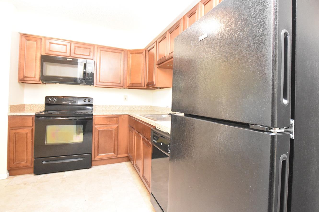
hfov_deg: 89.3
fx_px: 159
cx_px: 184
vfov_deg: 67.3
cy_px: 99
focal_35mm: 18
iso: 5000
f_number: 4
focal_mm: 10
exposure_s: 1/60
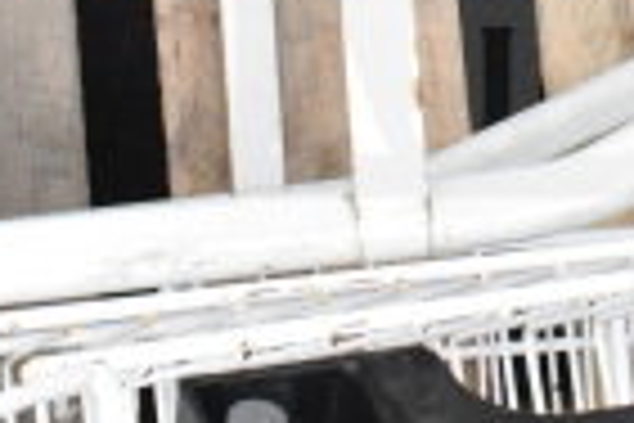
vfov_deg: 10.3
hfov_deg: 15.3
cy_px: -160
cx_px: 737
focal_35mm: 130
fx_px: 2289
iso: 6400
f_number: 14
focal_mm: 20
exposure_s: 1/800
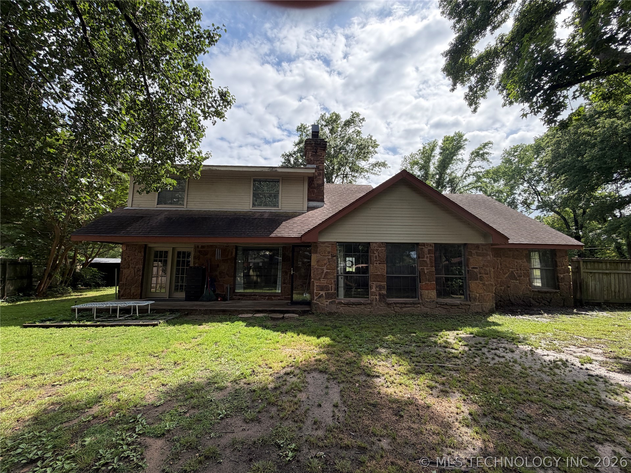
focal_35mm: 14
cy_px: 236
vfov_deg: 85.7
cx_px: 316
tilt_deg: +8.2
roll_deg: +0.0
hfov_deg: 102.1
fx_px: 255
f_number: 2.2
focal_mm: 2.22
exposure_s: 1/770
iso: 40
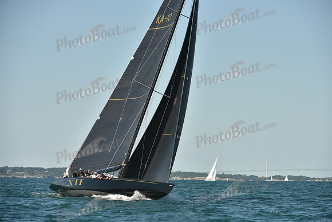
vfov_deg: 6.5
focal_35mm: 210
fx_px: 1937
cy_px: 111
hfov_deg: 9.8
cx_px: 166
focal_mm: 210
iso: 250
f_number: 6.3
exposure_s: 1/1250
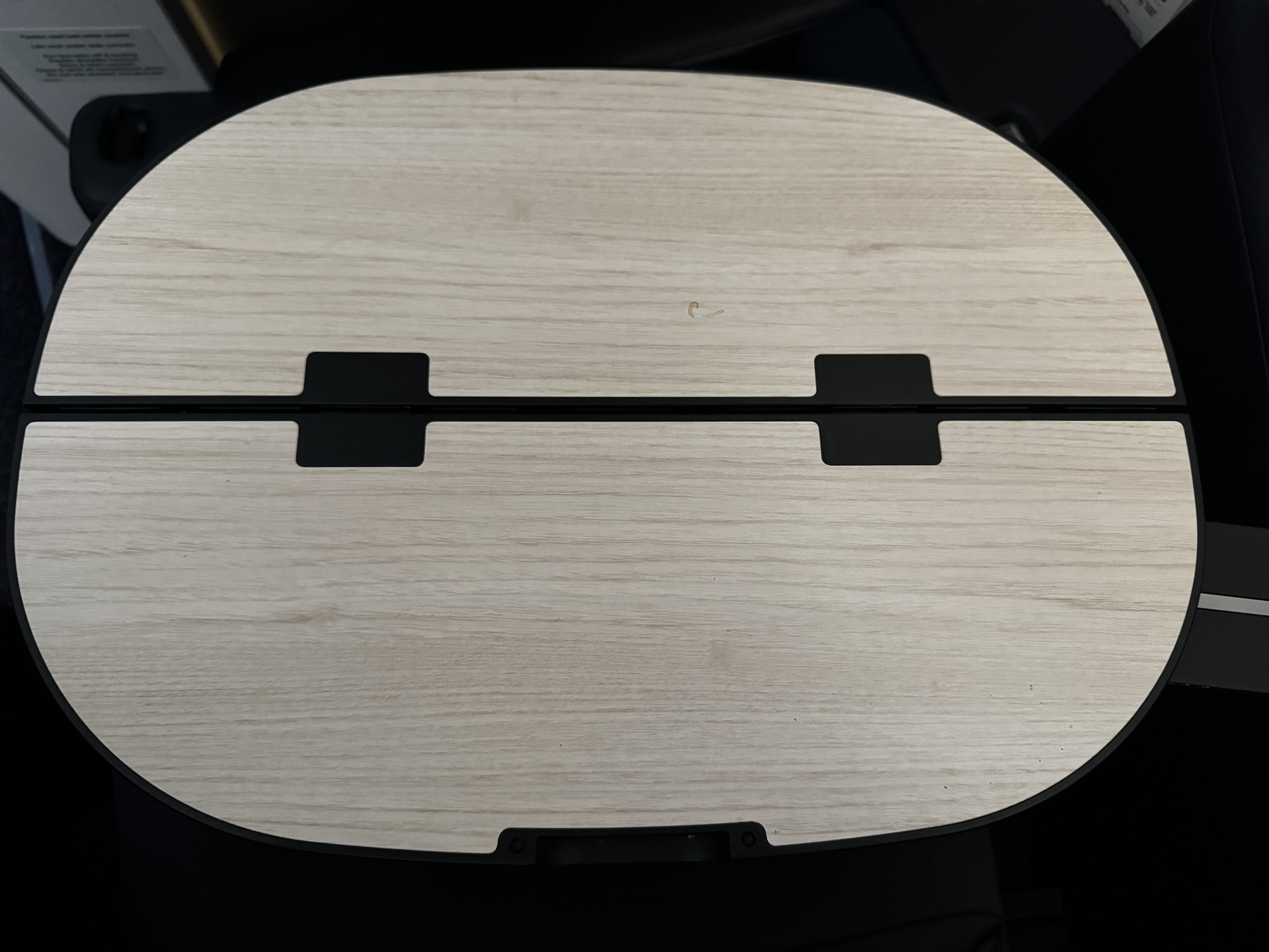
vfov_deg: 56.8
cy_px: 476
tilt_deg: -65.8
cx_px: 634
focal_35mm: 24
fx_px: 880
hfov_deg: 71.6
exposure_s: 1/54
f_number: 1.78
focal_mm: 6.76
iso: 800
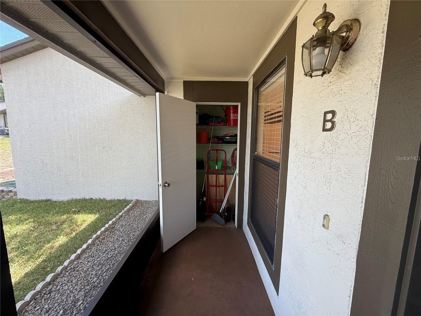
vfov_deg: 85.7
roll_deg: -0.7
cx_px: 210
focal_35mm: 14
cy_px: 158
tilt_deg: -7.1
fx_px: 170
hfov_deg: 102.1
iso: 80
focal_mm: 2.22
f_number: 2.2
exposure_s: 1/99
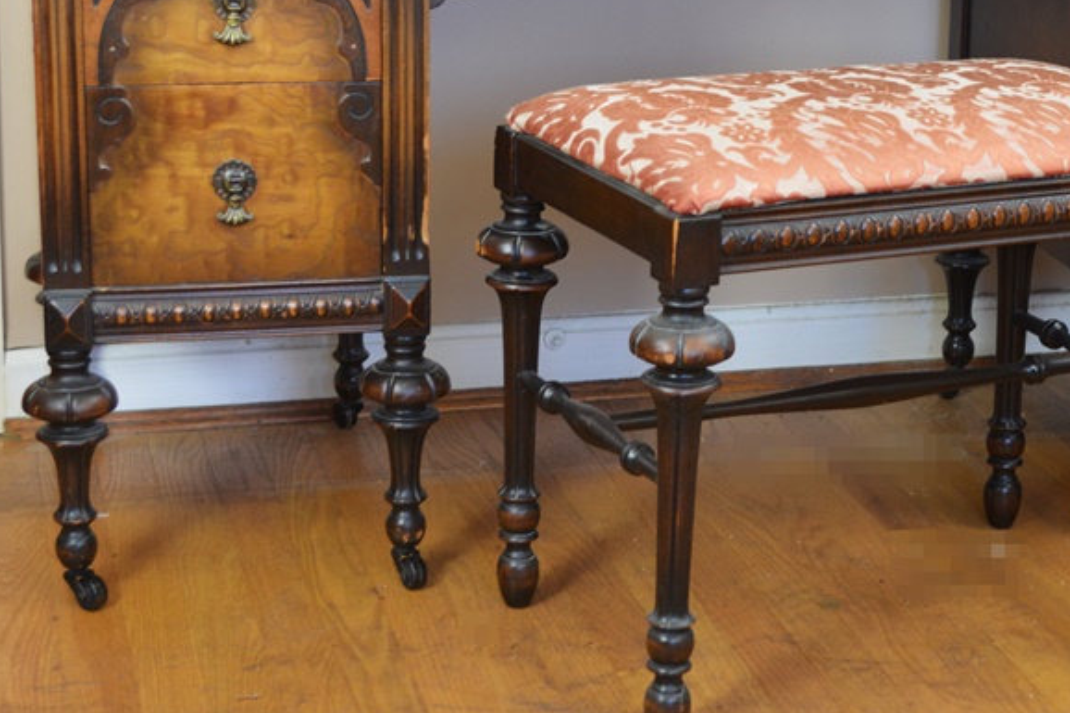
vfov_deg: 16.6
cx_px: 765
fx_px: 2430
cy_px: 222
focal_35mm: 82
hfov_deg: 24.6
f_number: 5
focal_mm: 35
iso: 800
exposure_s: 1/50
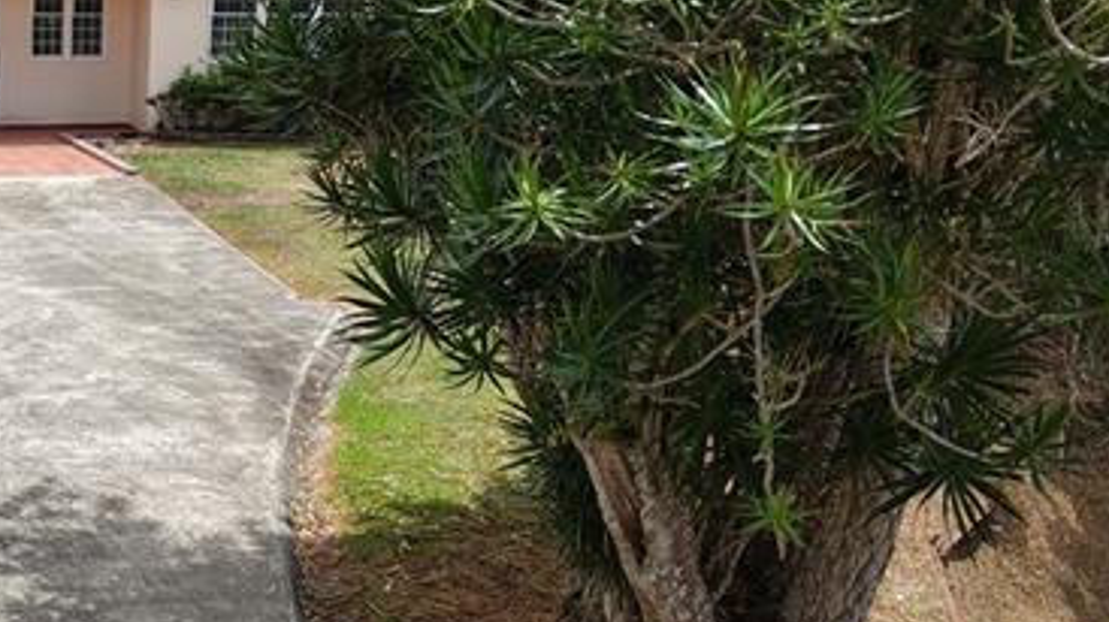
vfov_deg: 16.3
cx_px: 0
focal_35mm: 73
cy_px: 568
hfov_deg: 27.3
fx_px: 2146
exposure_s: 1/3000
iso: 170
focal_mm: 8.67
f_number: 1.8
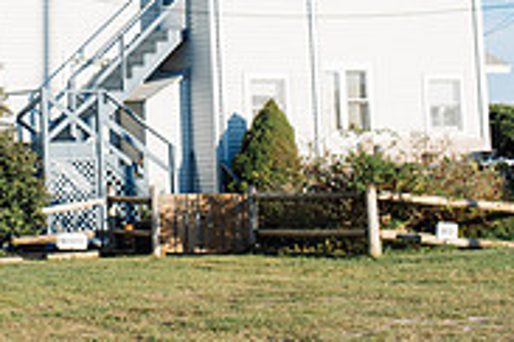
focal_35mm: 111
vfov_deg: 12.0
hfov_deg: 18.2
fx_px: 1585
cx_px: 62
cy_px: -97
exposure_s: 1/1250
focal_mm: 35
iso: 100
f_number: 2.8
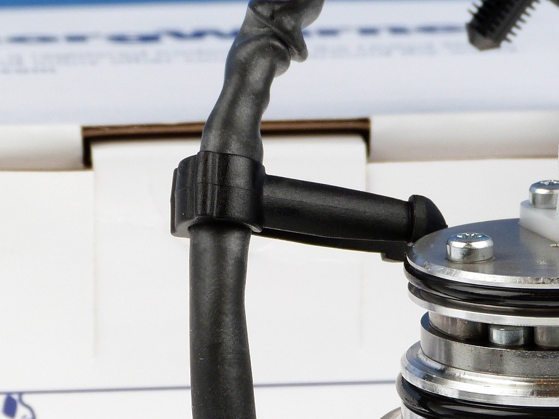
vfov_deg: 4.8
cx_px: 282
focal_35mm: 309
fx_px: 4989
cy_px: 297
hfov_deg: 6.4
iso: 100
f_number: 3.6
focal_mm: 24.6
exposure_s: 1/80
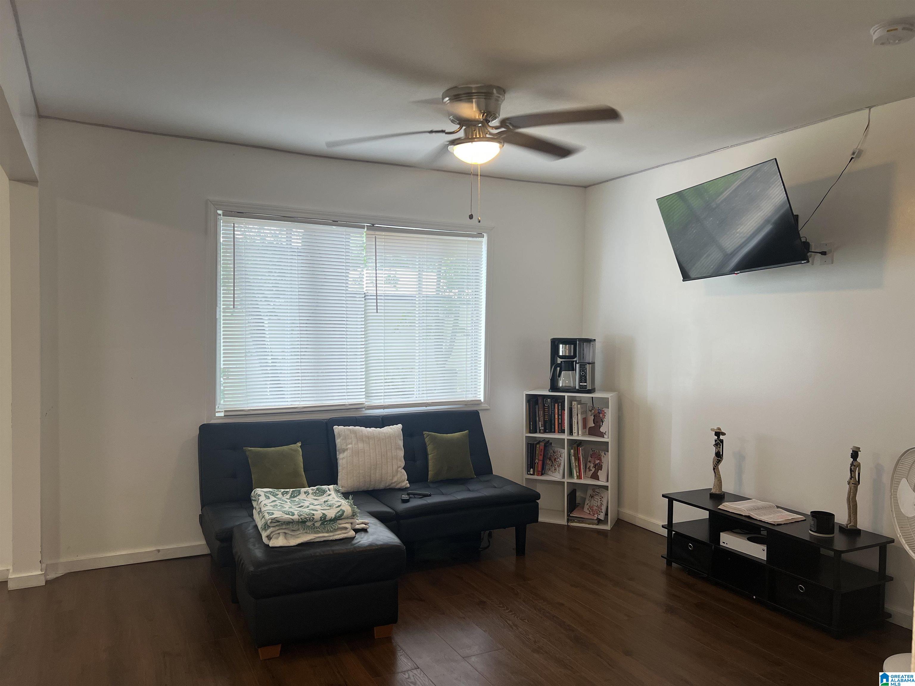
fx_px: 687
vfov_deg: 53.1
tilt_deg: -1.5
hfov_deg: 67.3
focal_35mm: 26
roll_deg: -0.6
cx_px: 458
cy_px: 343
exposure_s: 1/60
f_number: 1.5
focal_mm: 5.7
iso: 80
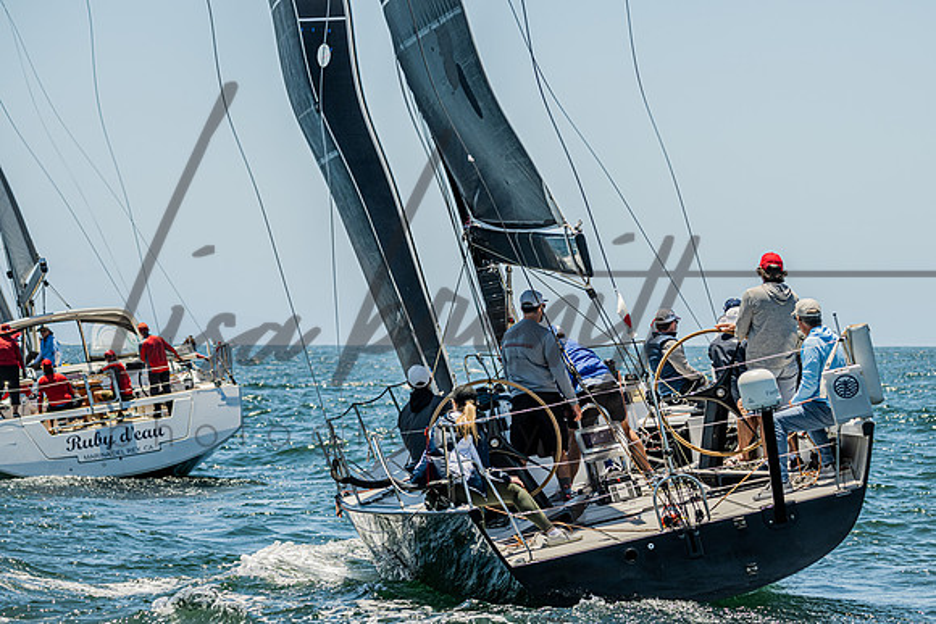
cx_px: 557
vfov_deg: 9.0
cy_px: 354
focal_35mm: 152
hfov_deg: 13.5
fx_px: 3956
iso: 320
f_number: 5.6
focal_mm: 125
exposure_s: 1/1000
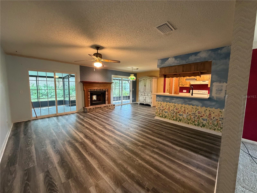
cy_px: 96
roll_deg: +0.7
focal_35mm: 14
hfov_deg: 102.1
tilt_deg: -7.3
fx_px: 104
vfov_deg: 85.7
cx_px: 128
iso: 500
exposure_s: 1/60
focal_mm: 2.22
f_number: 2.2
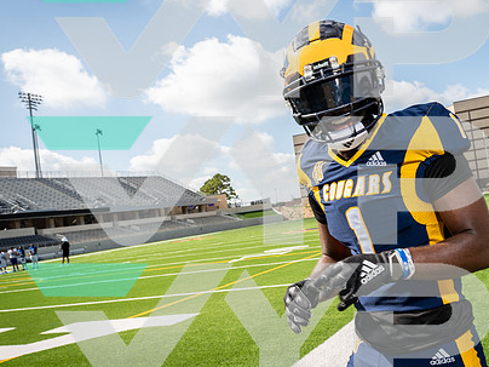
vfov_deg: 36.0
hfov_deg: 45.9
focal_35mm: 40
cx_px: 334
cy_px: 181
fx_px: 565
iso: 125
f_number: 8
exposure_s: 1/250
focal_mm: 29
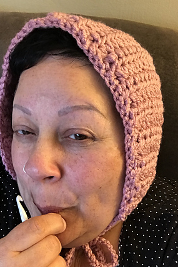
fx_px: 289
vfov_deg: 49.4
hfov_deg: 34.2
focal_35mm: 39
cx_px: 74
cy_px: 153
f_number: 2.2
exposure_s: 1/30
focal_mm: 2.87
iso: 125
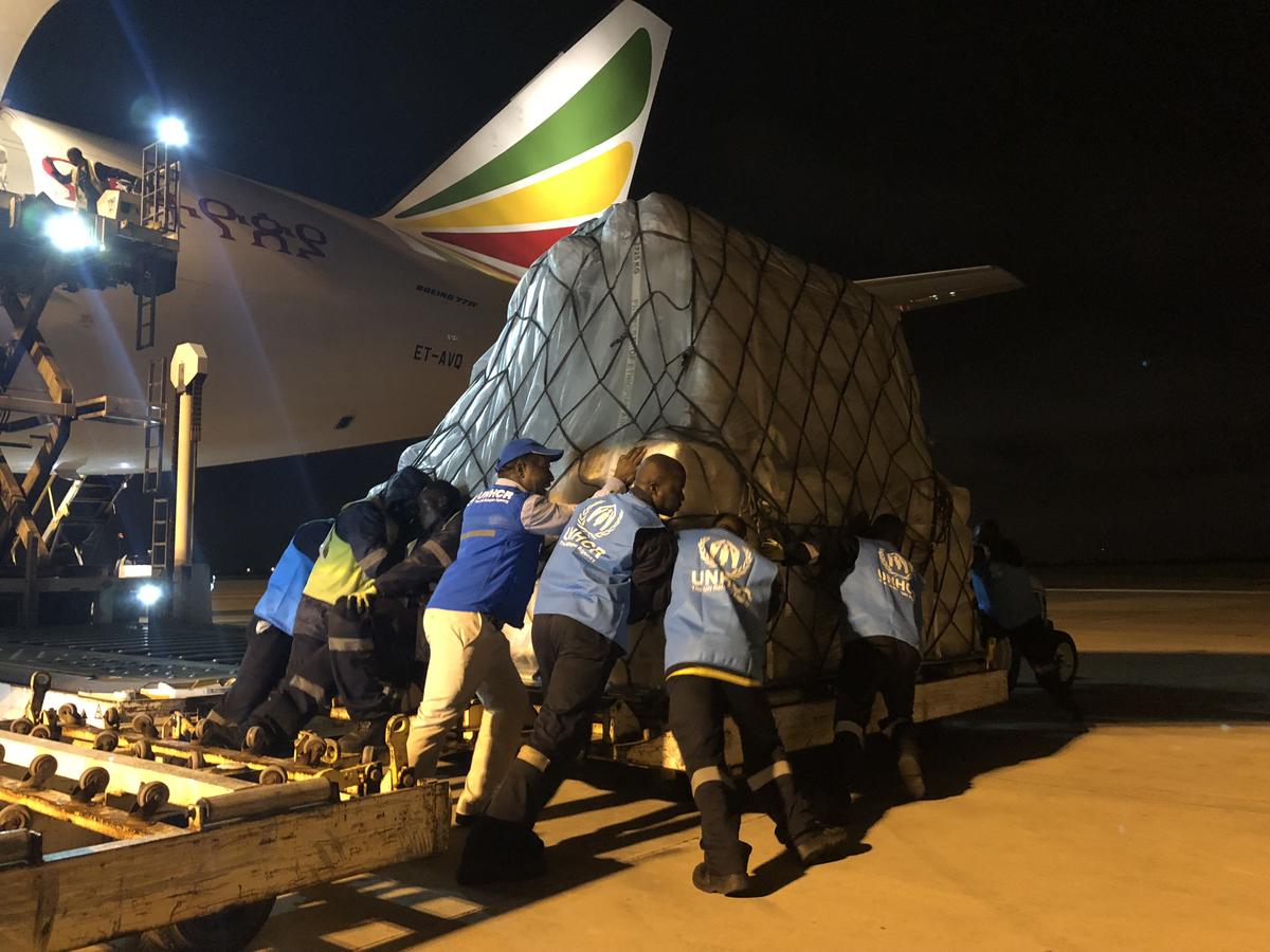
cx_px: 635
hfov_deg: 63.4
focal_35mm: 28
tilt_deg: +7.3
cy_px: 476
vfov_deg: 49.7
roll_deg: -2.3
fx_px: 1027
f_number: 1.8
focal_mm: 4
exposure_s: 1/20
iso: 640
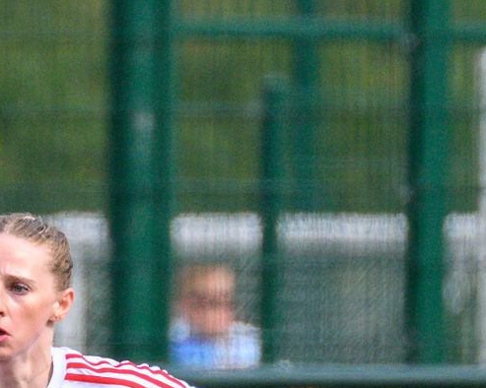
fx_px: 46901
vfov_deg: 0.5
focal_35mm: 3262
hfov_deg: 0.6
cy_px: 509
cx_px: 366
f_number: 5.6
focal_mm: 400
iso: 800
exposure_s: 1/1600
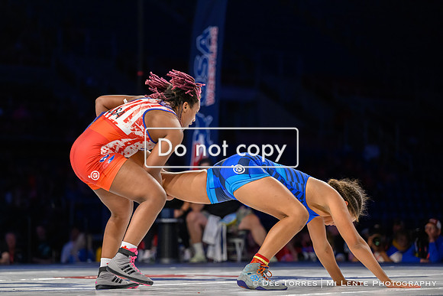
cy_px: 161
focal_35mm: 131
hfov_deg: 15.7
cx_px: 202
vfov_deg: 10.5
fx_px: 1606
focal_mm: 120
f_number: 2.8
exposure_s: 1/800
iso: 3600
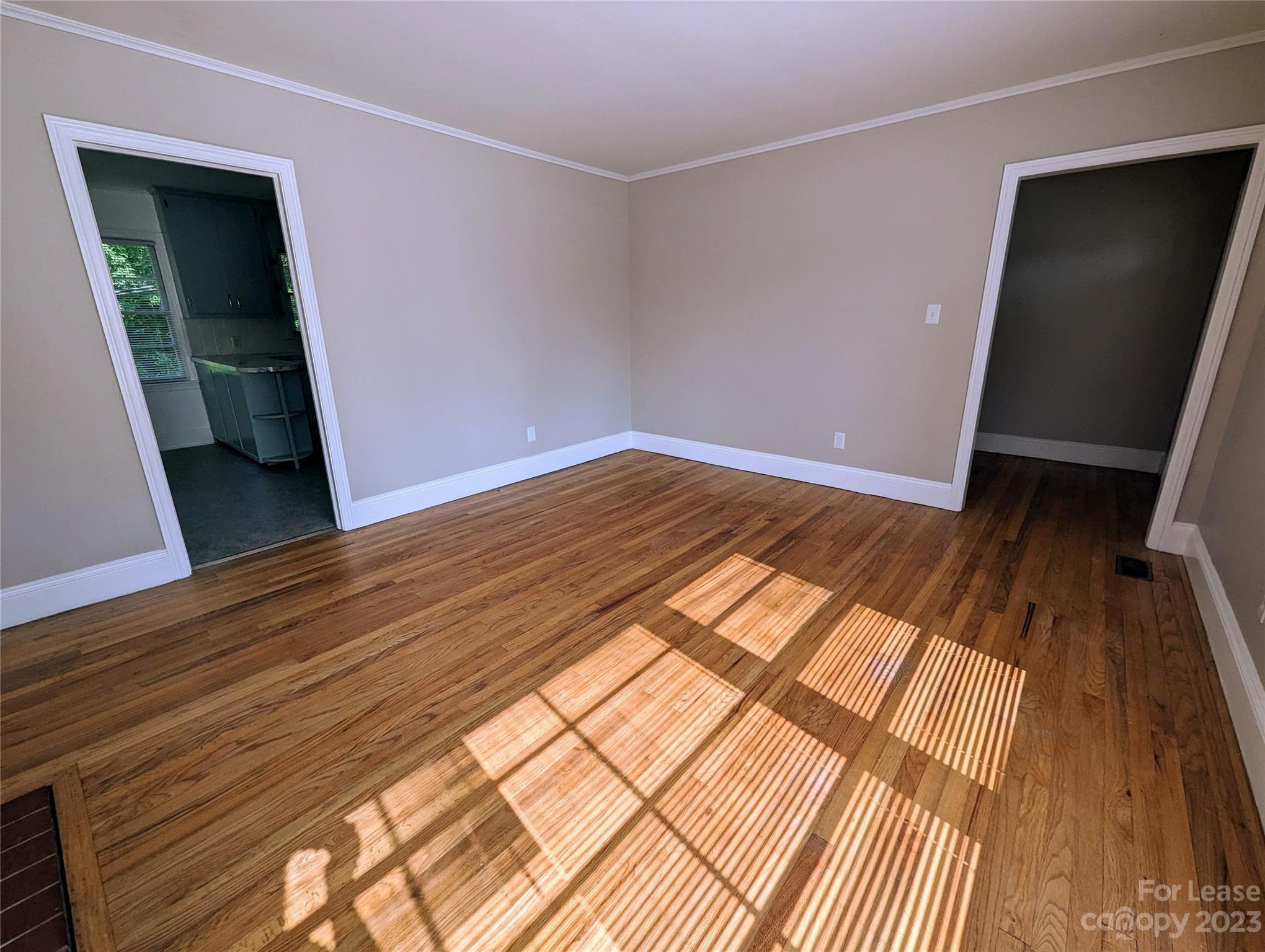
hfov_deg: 106.1
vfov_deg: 90.1
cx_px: 632
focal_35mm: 13
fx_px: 476
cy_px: 476
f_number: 2.2
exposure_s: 1/289
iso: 42
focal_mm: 1.95
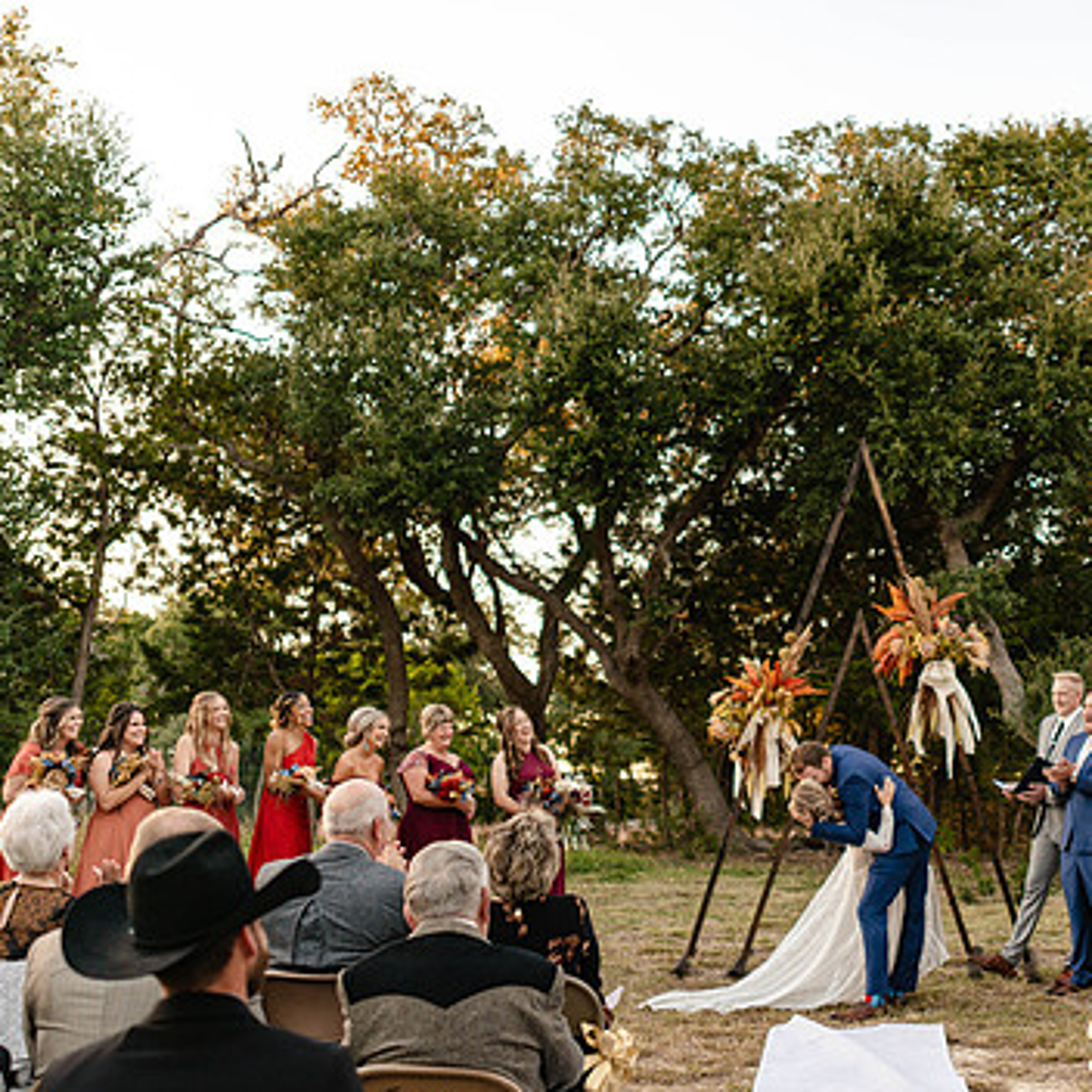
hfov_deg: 33.6
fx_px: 1749
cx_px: 884
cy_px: 563
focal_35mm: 49
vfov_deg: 34.7
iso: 200
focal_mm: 35
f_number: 2
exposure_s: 1/250
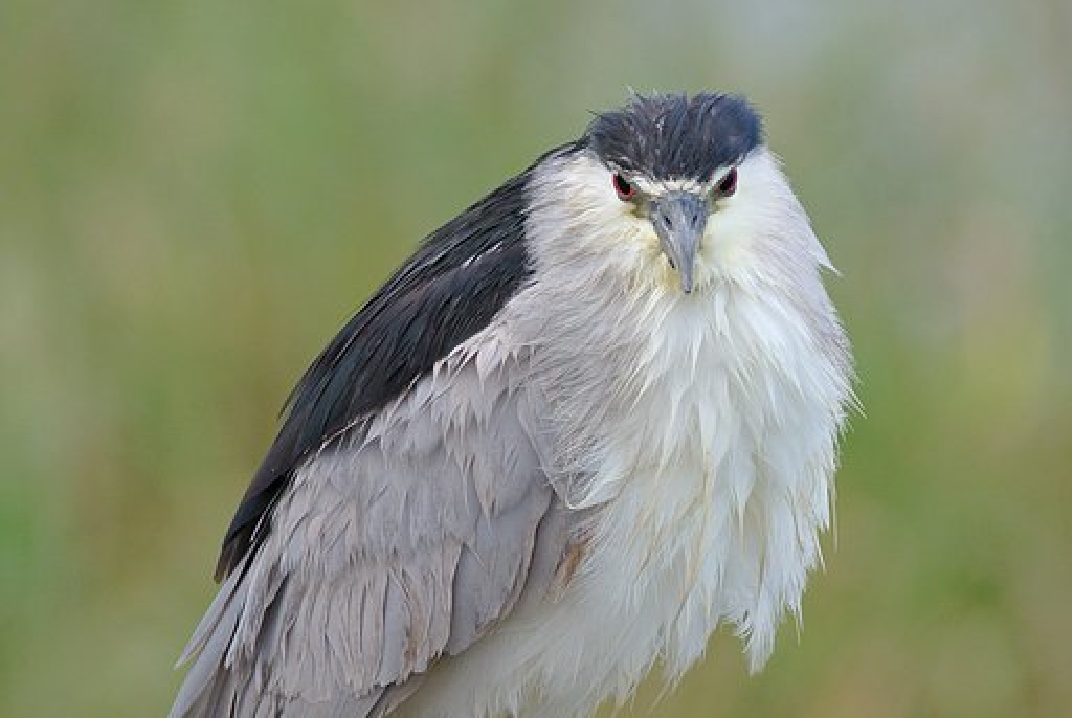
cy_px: 359
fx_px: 33816
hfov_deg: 1.8
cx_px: 536
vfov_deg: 1.2
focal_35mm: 1134
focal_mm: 420
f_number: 5.6
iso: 400
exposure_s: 1/250
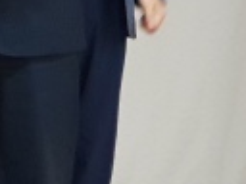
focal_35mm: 264
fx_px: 1876
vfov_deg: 5.5
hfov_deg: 7.2
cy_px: -133
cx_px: -252
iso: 500
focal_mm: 6
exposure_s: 1/30
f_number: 2.4
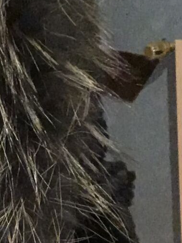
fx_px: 575
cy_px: 183
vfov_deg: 23.6
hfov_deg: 17.0
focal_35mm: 82
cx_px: -52
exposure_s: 1/20
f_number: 2.4
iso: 1250
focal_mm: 2.15
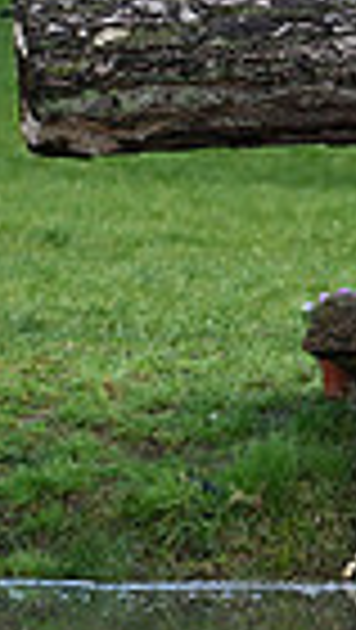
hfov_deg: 1.2
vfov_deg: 2.1
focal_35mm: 1044
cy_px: -52
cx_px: 955
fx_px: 17478
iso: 1400
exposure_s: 1/1250
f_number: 5.6
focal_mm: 240
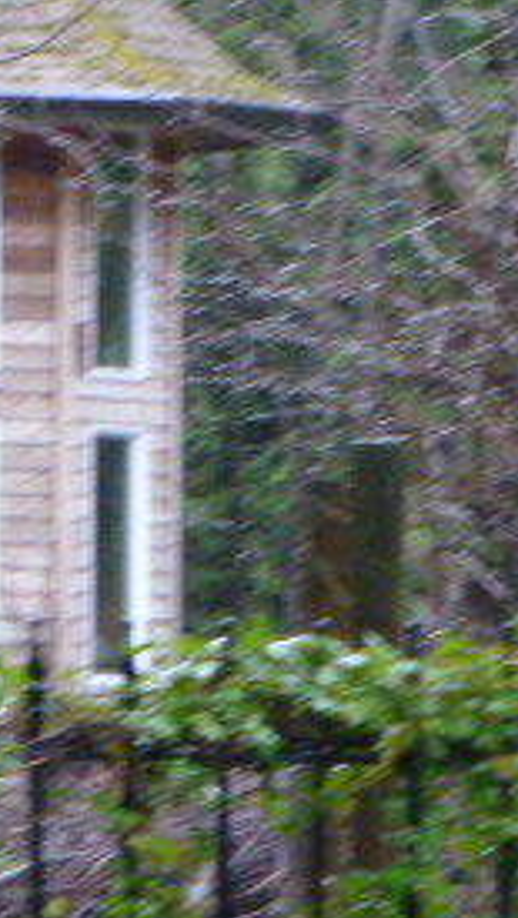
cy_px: 330
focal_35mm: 505
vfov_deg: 4.3
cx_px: -331
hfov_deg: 2.4
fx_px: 12312
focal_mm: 35.6
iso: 1600
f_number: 5.5
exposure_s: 1/125
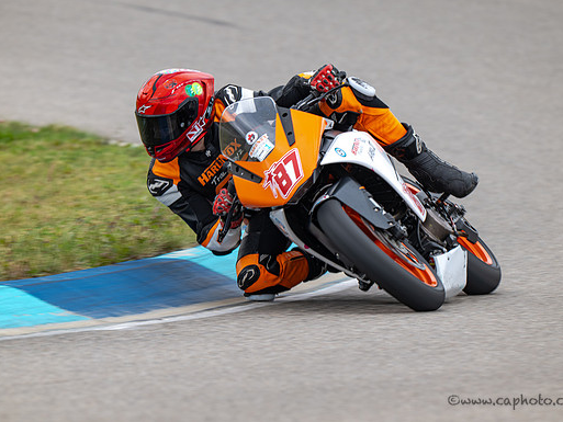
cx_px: 297
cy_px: 211
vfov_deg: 2.3
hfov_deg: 3.0
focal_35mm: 652
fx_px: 10607
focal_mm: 600
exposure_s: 1/160
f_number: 8
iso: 110
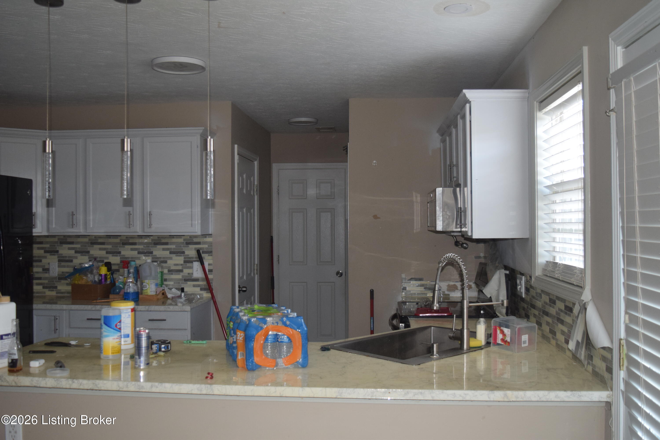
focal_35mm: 36
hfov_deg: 53.1
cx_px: 330
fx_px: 660
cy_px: 220
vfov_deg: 36.9
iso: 800
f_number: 4.5
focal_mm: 24
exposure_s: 1/80
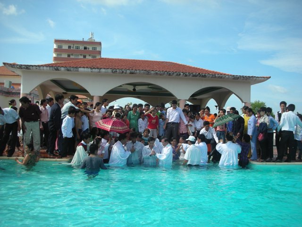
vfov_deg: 40.7
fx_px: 305
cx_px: 151
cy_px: 114
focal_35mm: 35
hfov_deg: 52.6
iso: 50
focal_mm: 5.8
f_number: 8.5
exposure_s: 1/81.7
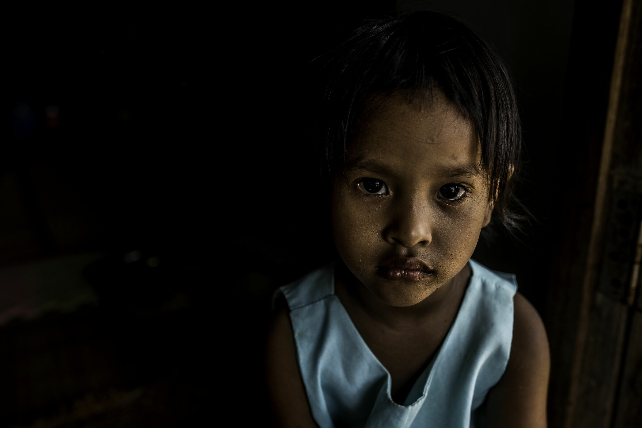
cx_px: 321
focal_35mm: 35
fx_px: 624
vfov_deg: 37.9
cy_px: 214
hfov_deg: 54.4
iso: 500
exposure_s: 1/320
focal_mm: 35
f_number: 4
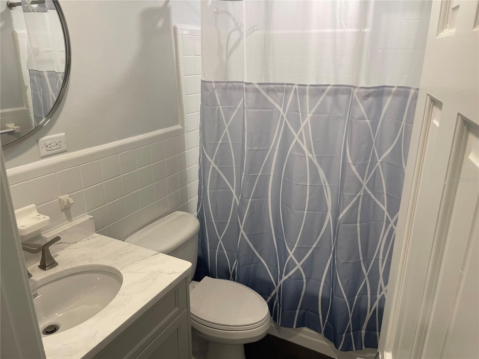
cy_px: 180
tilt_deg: -19.9
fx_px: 346
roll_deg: -1.2
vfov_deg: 54.9
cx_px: 240
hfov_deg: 69.4
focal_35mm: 25
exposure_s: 1/120
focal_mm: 5.1
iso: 100
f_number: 1.6
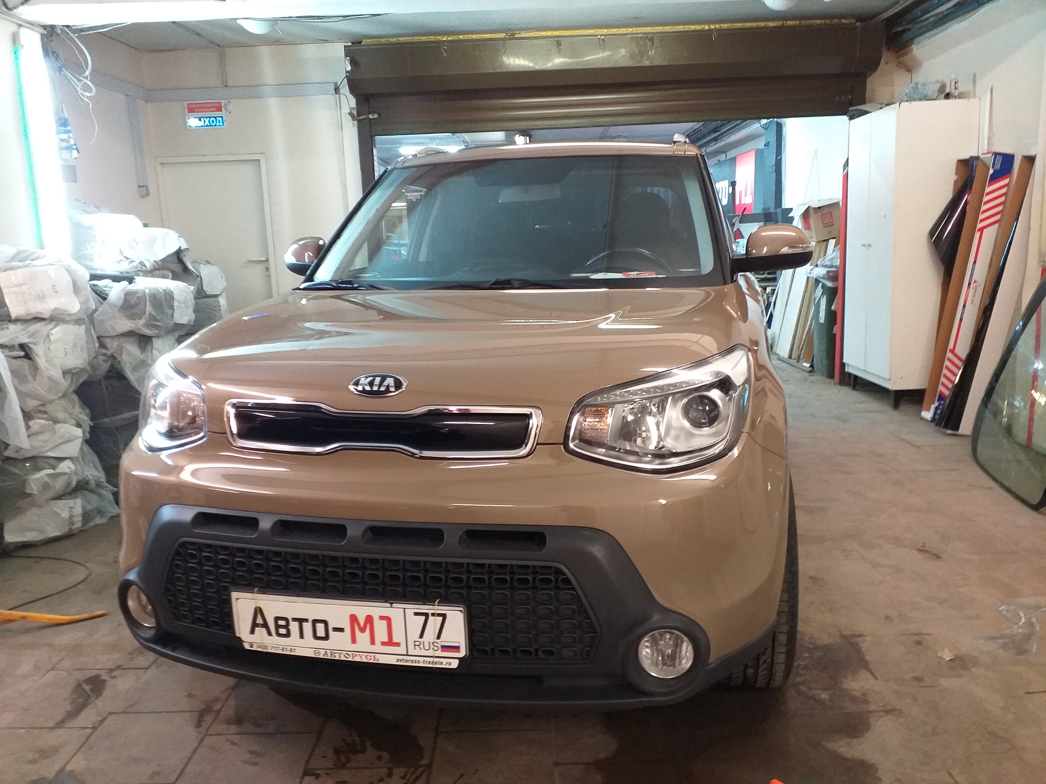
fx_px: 816
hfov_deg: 65.3
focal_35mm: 27
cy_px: 392
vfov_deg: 51.4
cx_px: 523
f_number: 1.9
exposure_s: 1/25
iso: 200
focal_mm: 3.6
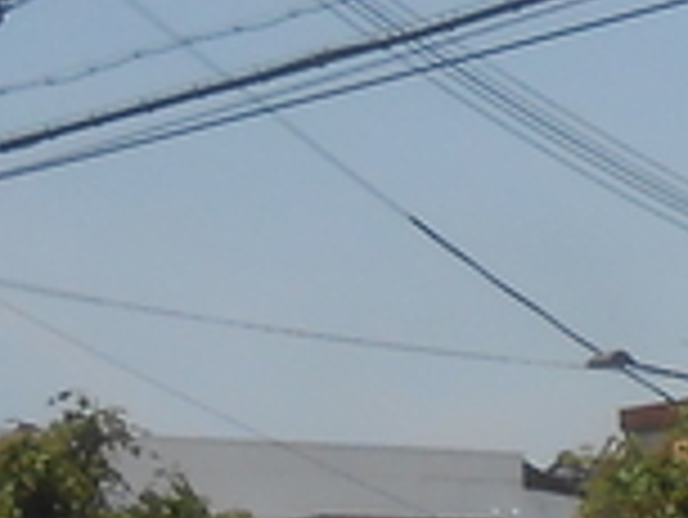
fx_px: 4058
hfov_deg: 9.2
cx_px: 1336
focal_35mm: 204
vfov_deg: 7.3
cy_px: 171
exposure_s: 1/1500
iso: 80
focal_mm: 4.6
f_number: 3.5
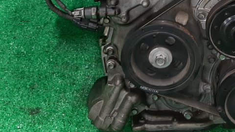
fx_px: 530
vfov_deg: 13.8
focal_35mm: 85
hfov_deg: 25.0
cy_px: -30
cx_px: 137
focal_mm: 3.93
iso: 133
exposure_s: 1/50
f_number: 1.7
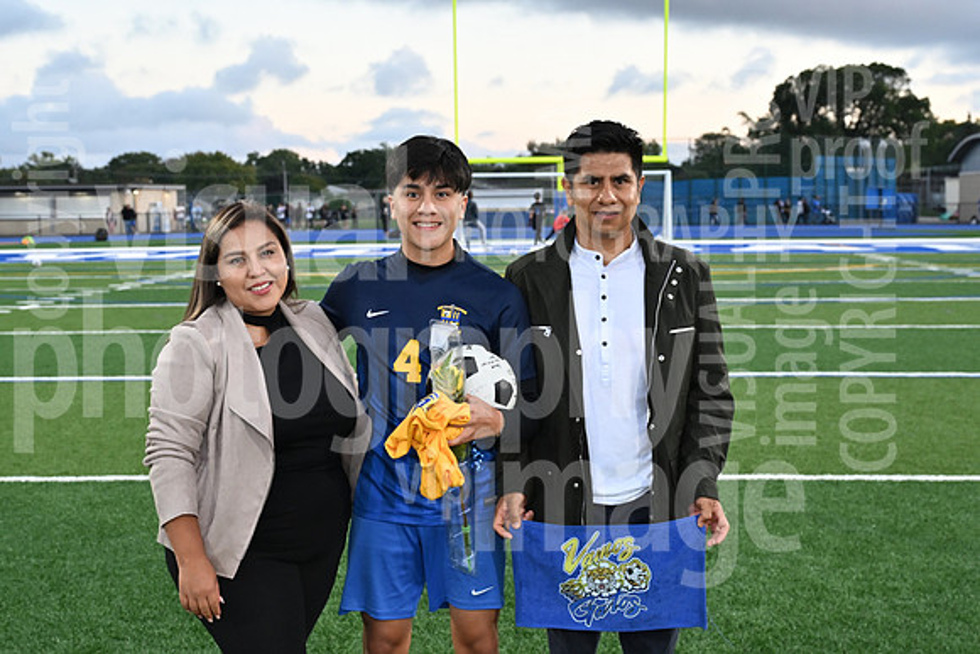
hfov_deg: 39.6
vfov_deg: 27.0
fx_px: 1361
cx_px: 490
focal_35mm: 50
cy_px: 327
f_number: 5.6
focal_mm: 33.5
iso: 800
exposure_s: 1/200
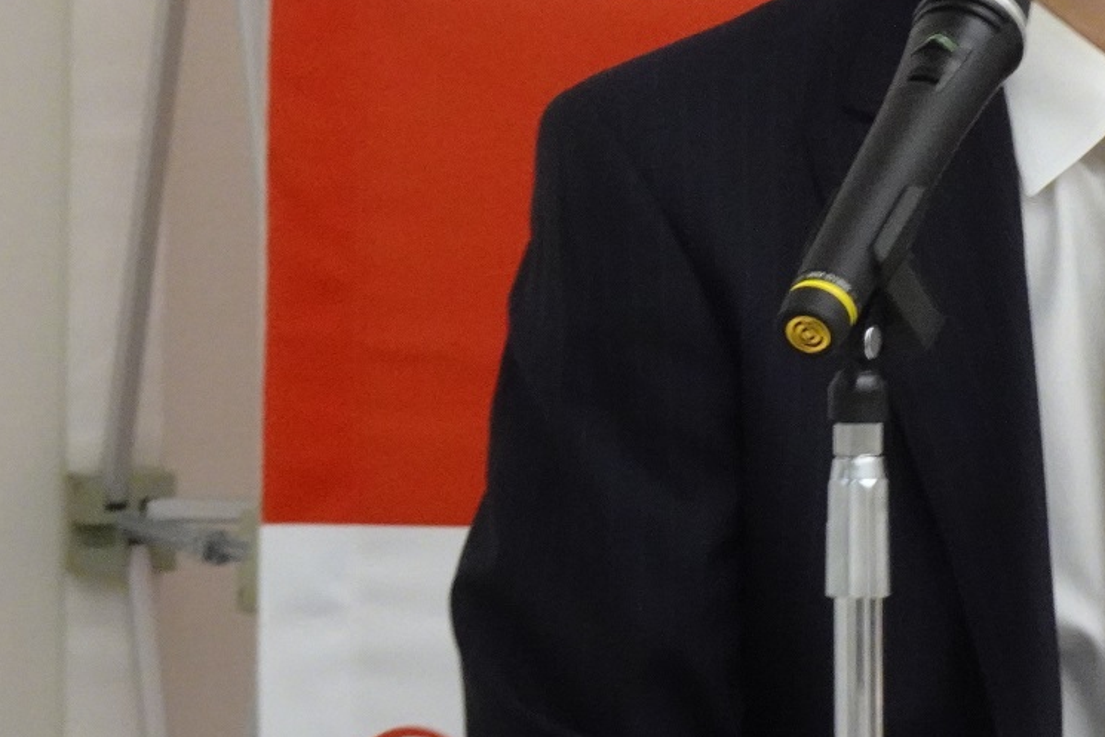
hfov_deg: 4.6
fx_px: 13784
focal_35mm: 449
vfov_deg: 3.1
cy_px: -30
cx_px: 917
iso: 800
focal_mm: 35.27
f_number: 6.3
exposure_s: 1/25
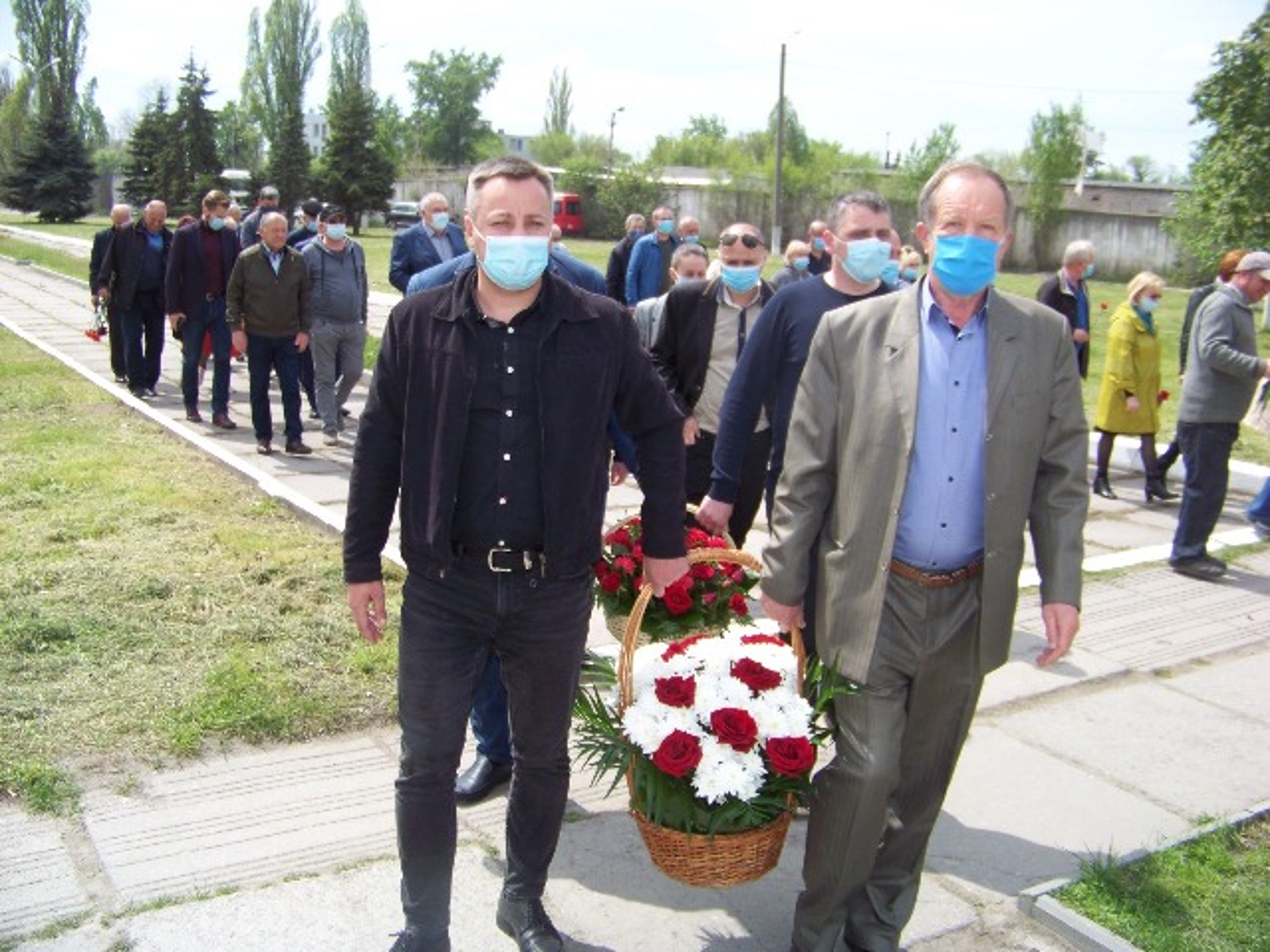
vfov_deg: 39.7
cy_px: 476
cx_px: 635
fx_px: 1321
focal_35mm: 36
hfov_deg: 51.4
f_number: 2.8
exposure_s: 1/800
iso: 71
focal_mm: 5.85
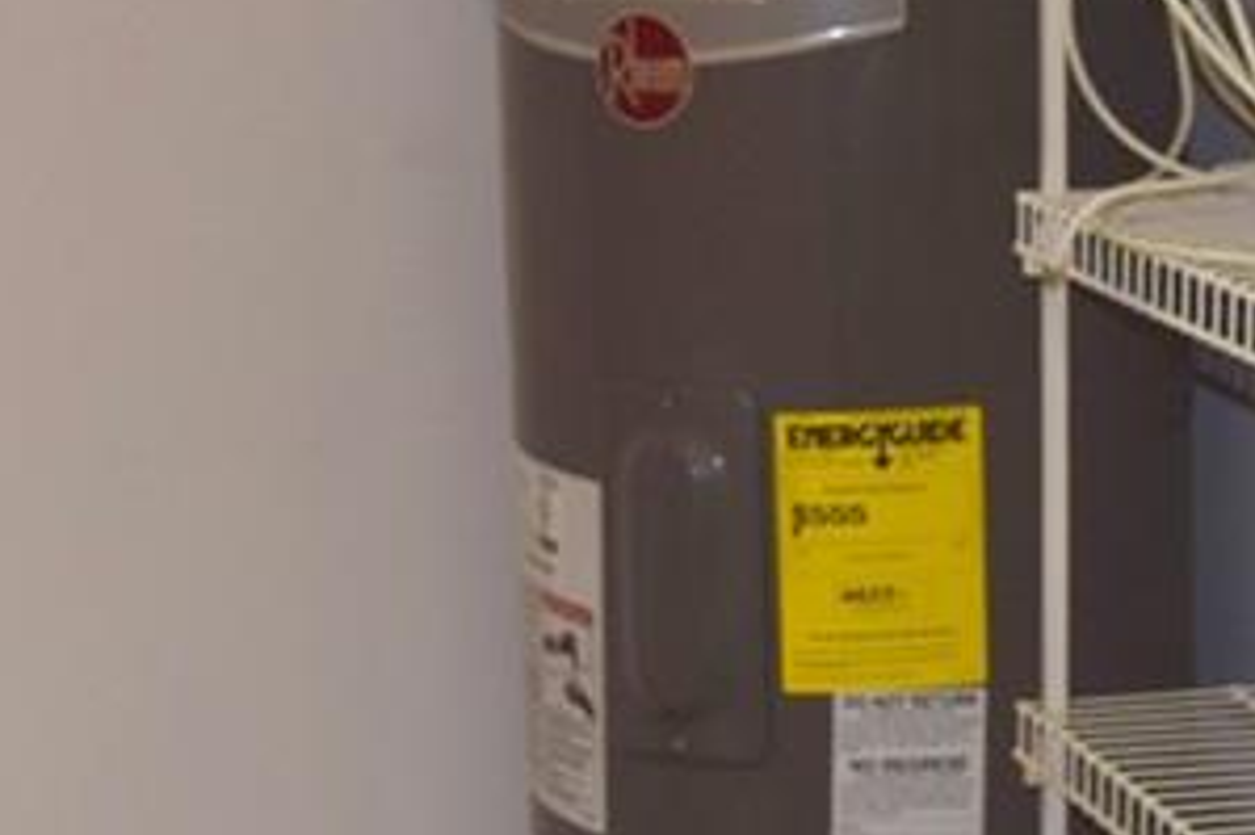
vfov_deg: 12.1
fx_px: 3937
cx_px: 1129
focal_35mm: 113
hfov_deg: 17.8
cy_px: 464
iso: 400
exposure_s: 1/125
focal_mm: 22
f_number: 4
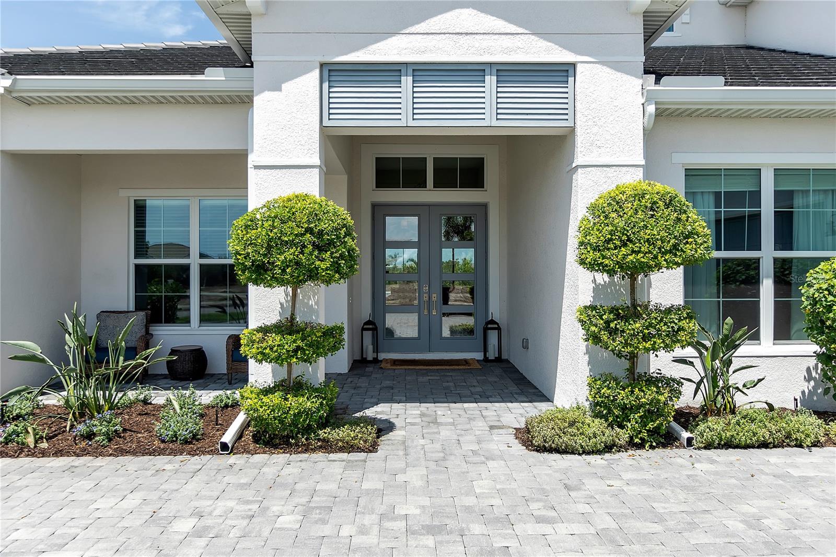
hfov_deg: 67.4
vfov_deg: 47.9
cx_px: 418
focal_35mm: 27
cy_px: 278
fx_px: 627
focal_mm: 18
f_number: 4
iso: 100
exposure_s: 1/500
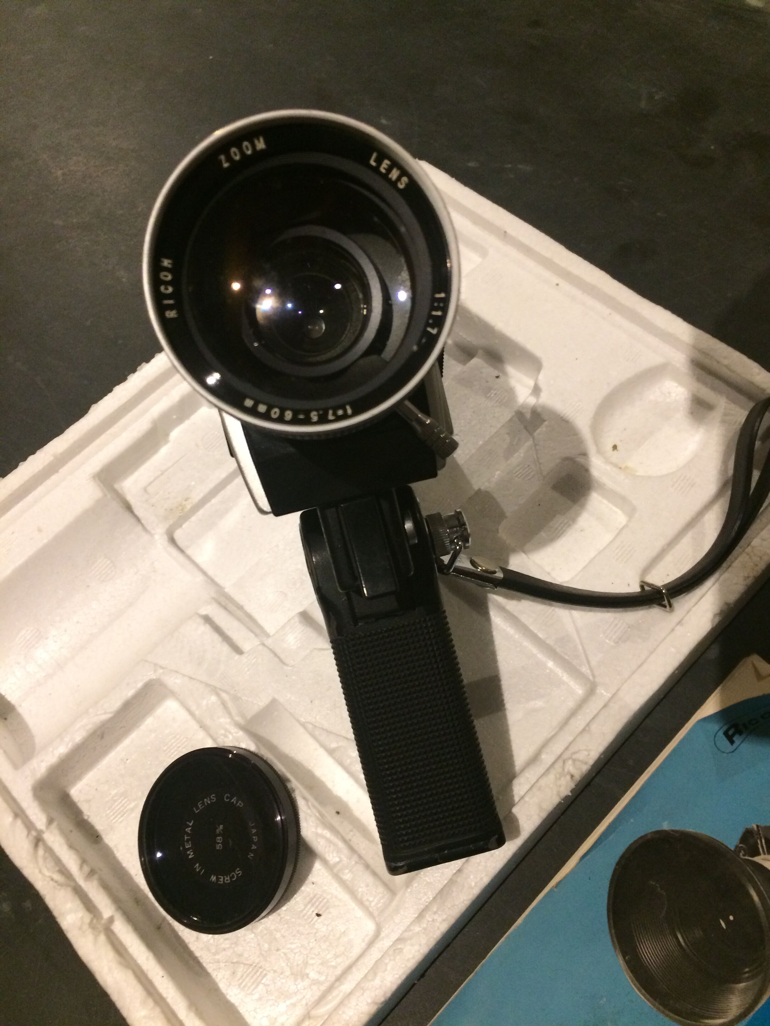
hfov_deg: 48.2
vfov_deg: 61.7
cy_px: 513
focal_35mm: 29
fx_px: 860
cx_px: 385
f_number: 2.2
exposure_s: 1/33
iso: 320
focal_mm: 4.15
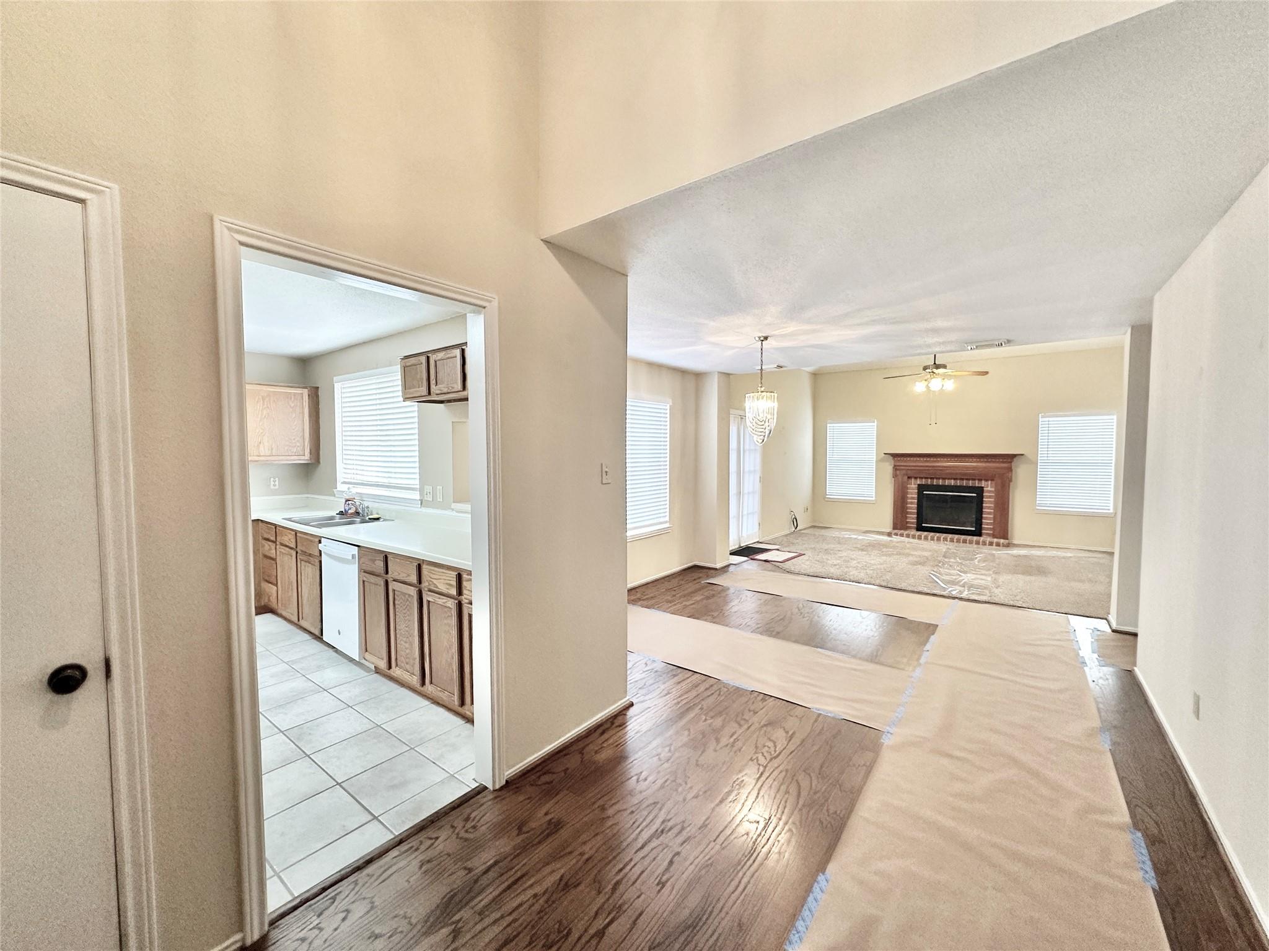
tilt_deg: -3.3
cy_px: 476
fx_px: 513
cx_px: 634
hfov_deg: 102.1
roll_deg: -0.1
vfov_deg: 85.7
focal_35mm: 14
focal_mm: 2.22
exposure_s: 1/120
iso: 250
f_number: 2.2
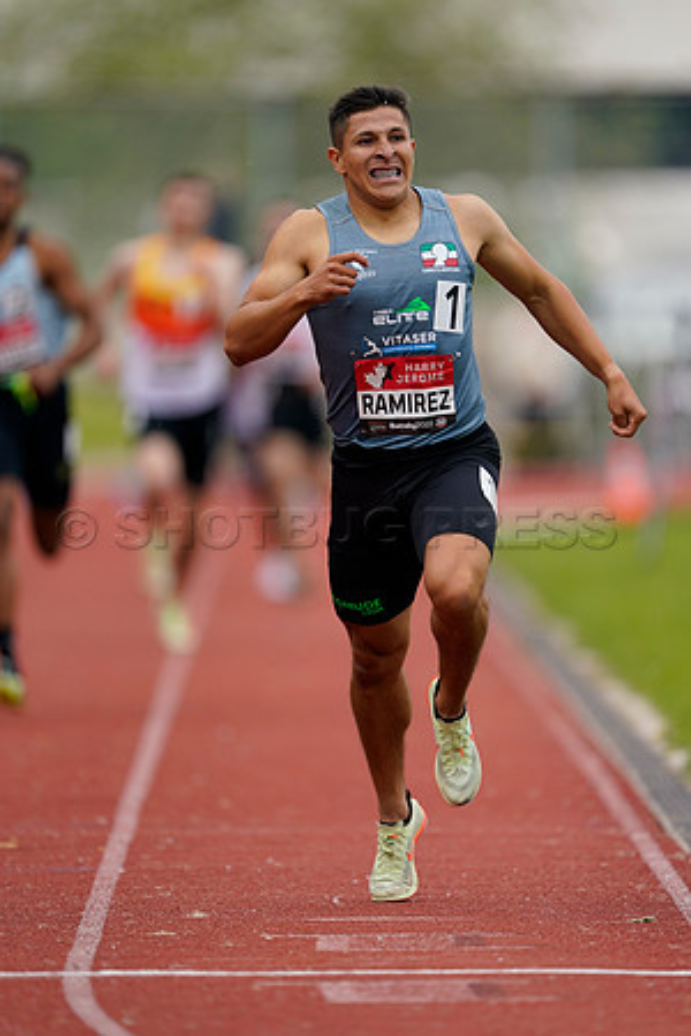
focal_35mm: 600
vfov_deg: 3.4
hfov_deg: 2.3
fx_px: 17274
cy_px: 518
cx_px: 346
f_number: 4
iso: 320
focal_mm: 600
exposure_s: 1/640
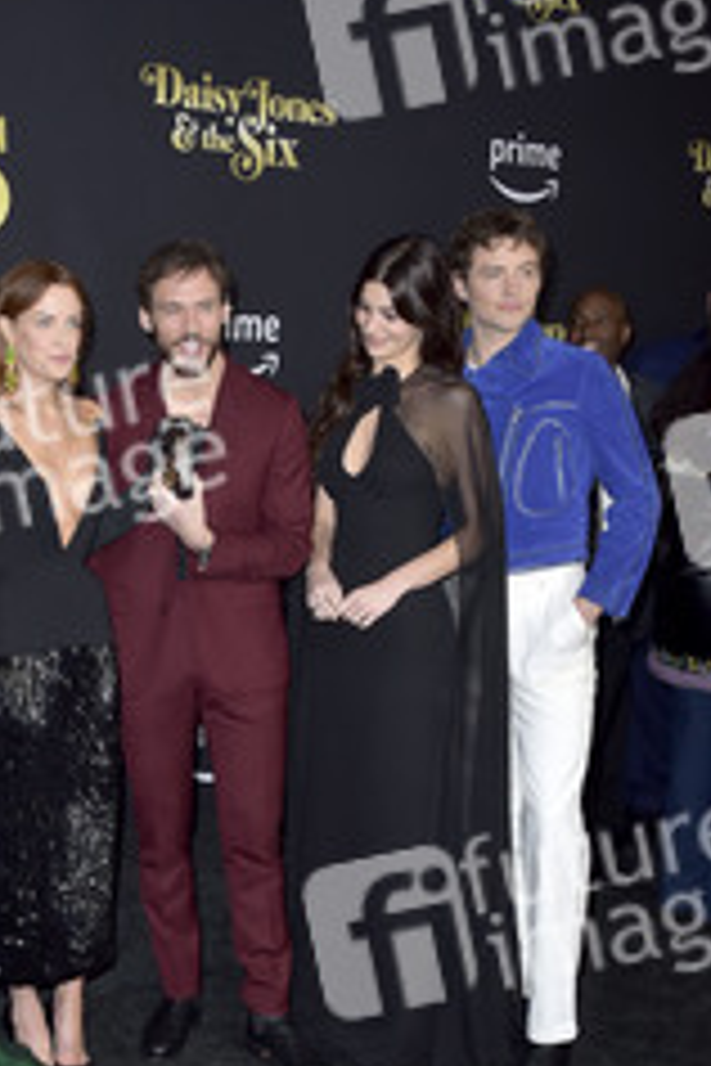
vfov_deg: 33.7
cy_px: 688
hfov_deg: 22.6
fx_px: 1748
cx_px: 128
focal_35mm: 59
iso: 500
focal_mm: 35
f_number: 6.3
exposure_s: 1/250
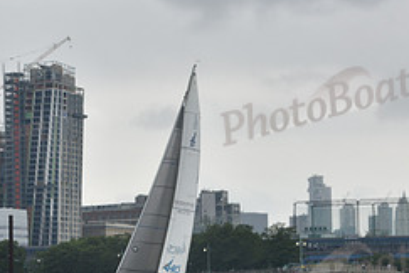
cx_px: 135
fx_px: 1897
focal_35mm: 167
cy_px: 213
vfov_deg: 8.2
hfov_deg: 12.3
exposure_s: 1/800
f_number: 9
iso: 400
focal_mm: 70
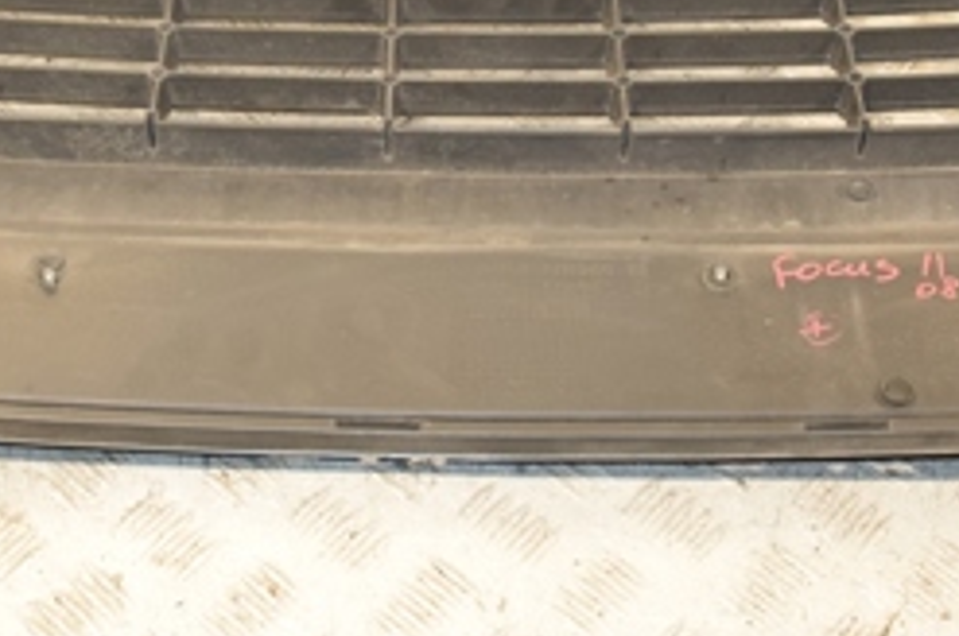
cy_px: 97
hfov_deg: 28.8
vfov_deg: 19.1
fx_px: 1862
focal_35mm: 70
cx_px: 388
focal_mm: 18
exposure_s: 1/200
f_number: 6.3
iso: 800
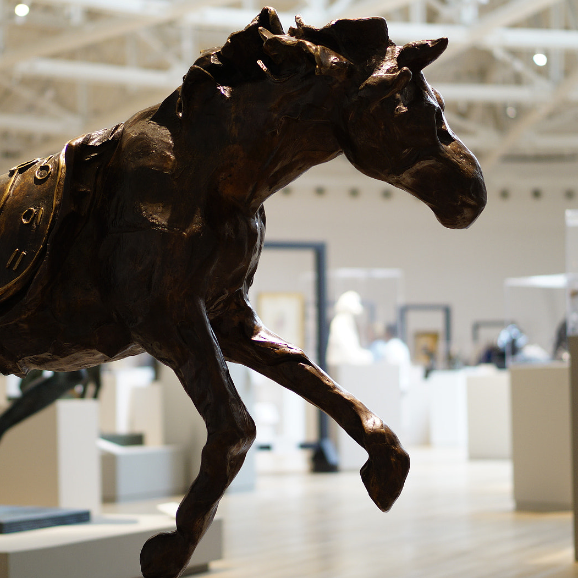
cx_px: 222
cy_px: 287
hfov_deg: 17.9
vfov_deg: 17.9
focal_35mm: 97
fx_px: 1832
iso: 200
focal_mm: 50
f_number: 1.8
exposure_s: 1/30
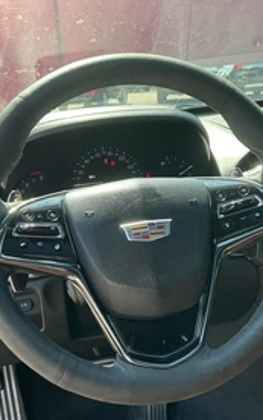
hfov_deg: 29.9
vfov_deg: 46.1
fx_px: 492
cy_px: 227
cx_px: 146
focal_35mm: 43
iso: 32
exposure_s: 1/172
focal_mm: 3
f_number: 1.8
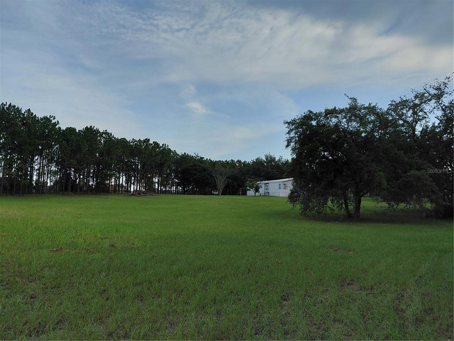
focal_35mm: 25
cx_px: 227
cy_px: 170
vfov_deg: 54.9
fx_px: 328
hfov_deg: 69.4
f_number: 1.8
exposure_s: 1/1875
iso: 50
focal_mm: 4.69
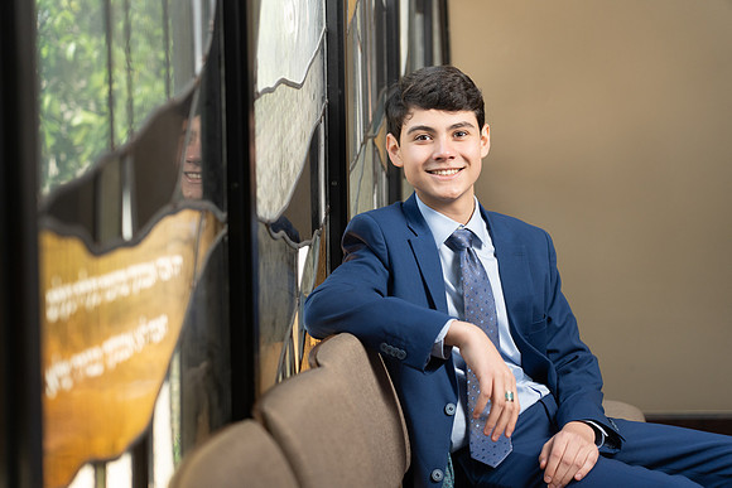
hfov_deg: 21.2
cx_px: 366
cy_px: 244
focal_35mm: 96
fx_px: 1952
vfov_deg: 14.3
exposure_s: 1/250
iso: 1000
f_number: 4
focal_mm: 96
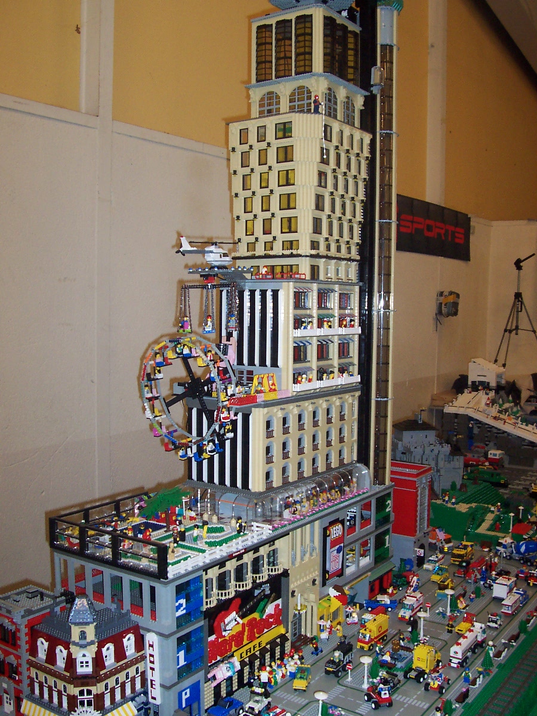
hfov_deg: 38.7
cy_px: 358
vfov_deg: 50.1
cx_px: 268
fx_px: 765
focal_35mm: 37
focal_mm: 5.6
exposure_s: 1/60
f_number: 2.8
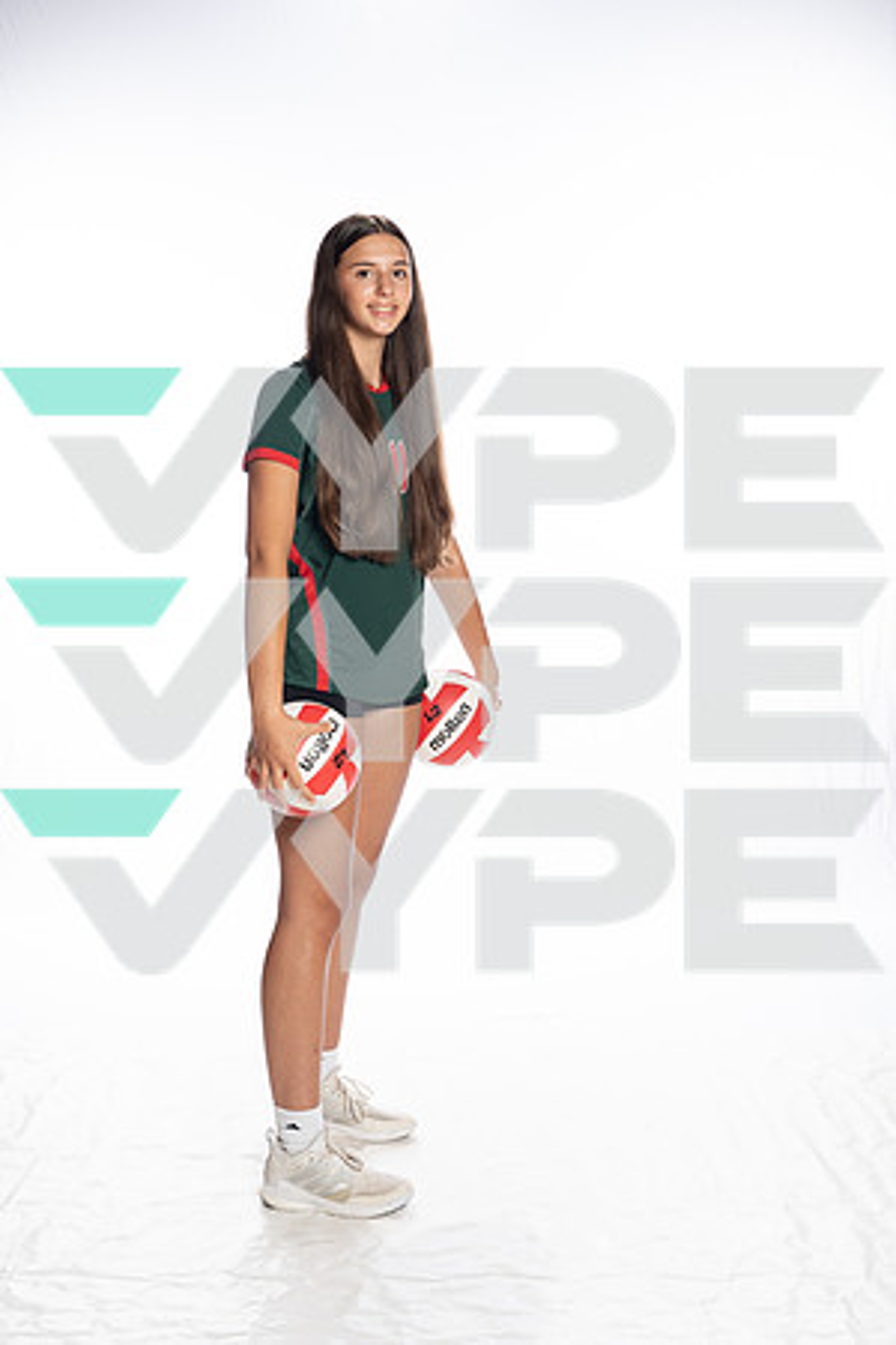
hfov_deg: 27.0
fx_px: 1867
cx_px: 448
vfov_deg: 39.6
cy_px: 672
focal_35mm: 50
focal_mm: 50
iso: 400
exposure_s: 1/250
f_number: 8
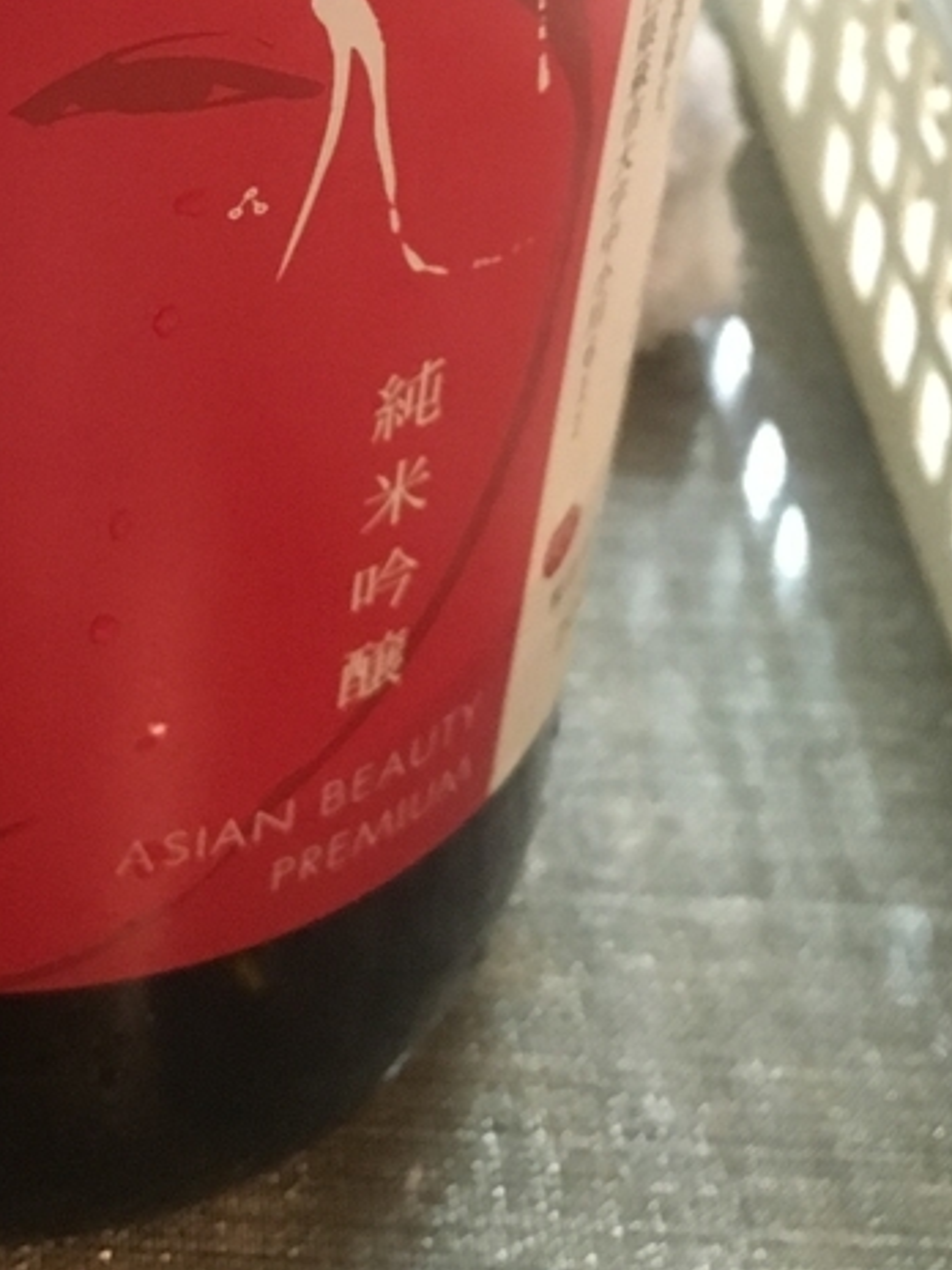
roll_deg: -1.3
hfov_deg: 18.8
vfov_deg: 25.2
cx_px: -129
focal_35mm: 75
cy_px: 118
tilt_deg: -35.6
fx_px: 2750
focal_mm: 4.15
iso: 250
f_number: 2.2
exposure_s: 1/15
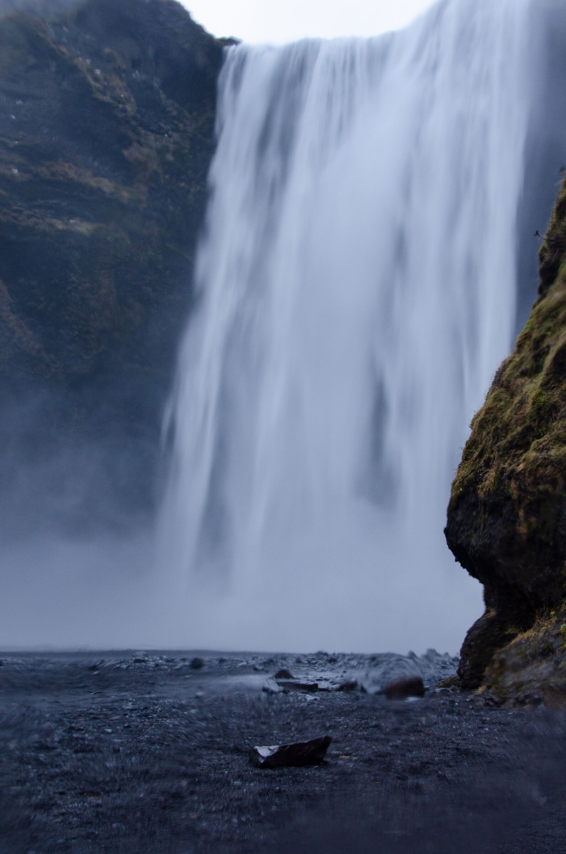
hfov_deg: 29.7
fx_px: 1066
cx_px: 283
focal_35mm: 45
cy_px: 427
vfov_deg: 43.7
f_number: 10
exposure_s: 1/5
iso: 200
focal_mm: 30
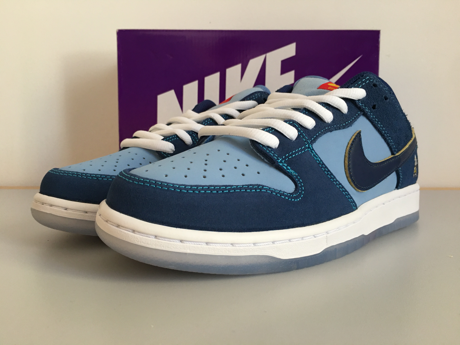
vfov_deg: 48.2
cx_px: 230
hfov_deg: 61.7
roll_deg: -0.1
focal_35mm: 29
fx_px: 385
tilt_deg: -2.2
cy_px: 172
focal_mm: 4.15
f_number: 2.2
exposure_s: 1/17
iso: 80
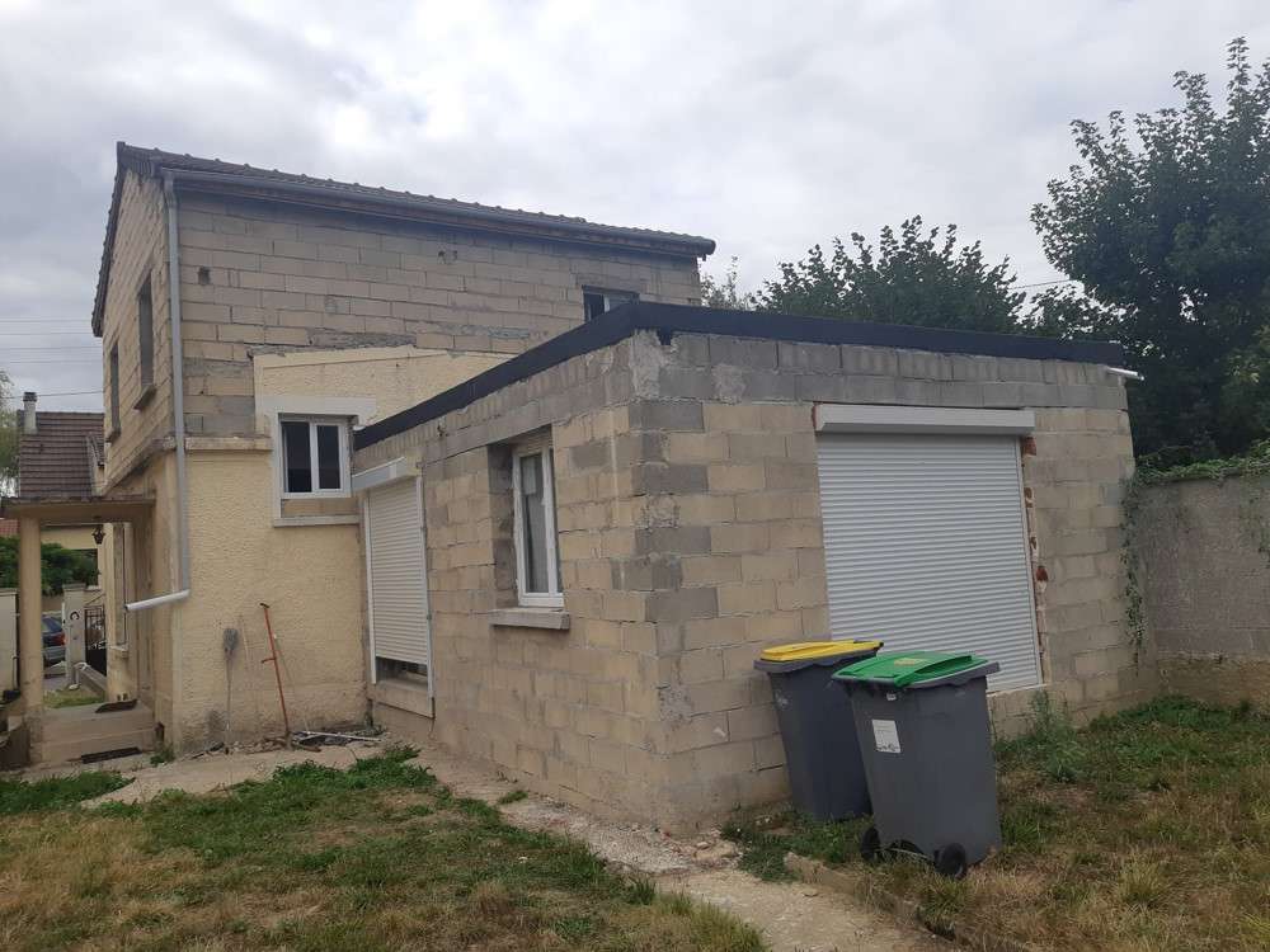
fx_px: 954
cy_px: 476
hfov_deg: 67.3
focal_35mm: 26
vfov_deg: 53.1
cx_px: 635
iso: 40
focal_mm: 3.93
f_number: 1.7
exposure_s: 1/1351
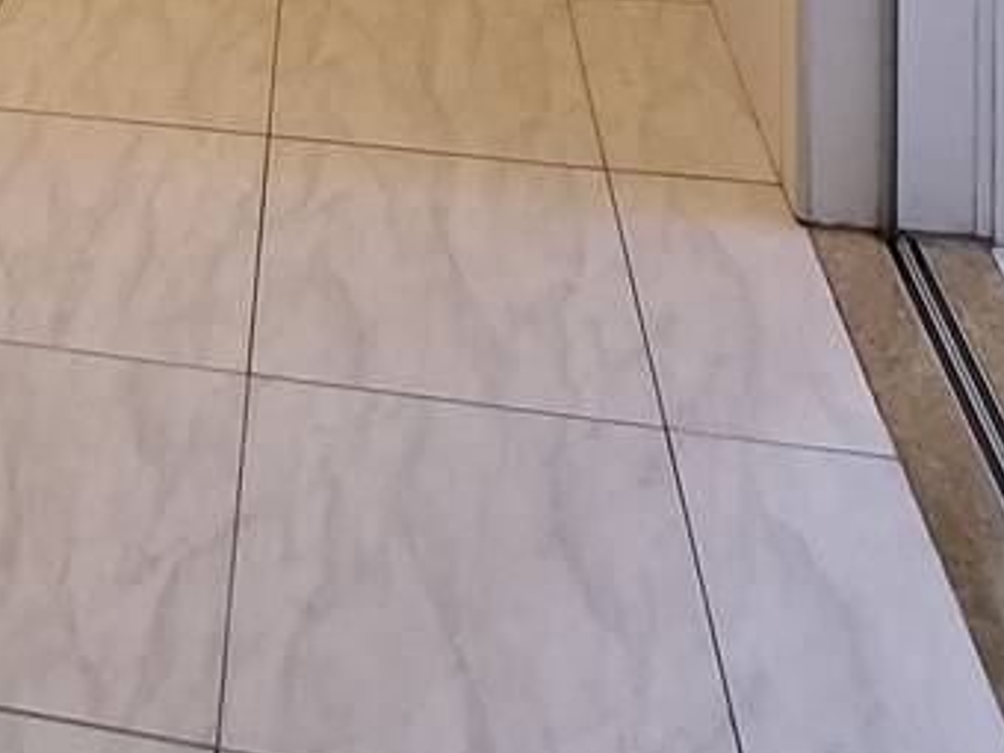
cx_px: -71
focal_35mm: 55
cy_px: -750
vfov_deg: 18.1
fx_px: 1595
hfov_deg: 31.4
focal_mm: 1.74
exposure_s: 1/40
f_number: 2.2
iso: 160
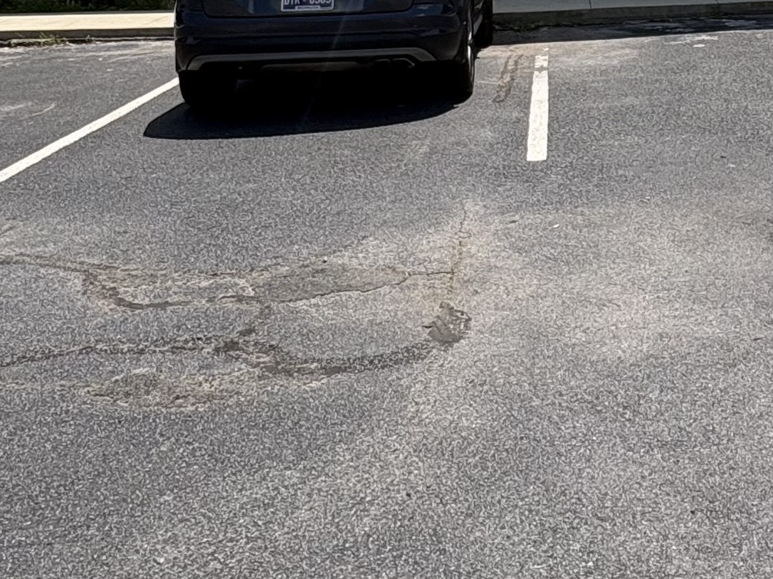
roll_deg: +1.8
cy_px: -205
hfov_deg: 35.3
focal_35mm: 52
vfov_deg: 24.0
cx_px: 652
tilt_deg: +6.8
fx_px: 1161
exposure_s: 1/1449
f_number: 2.2
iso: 50
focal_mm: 2.22
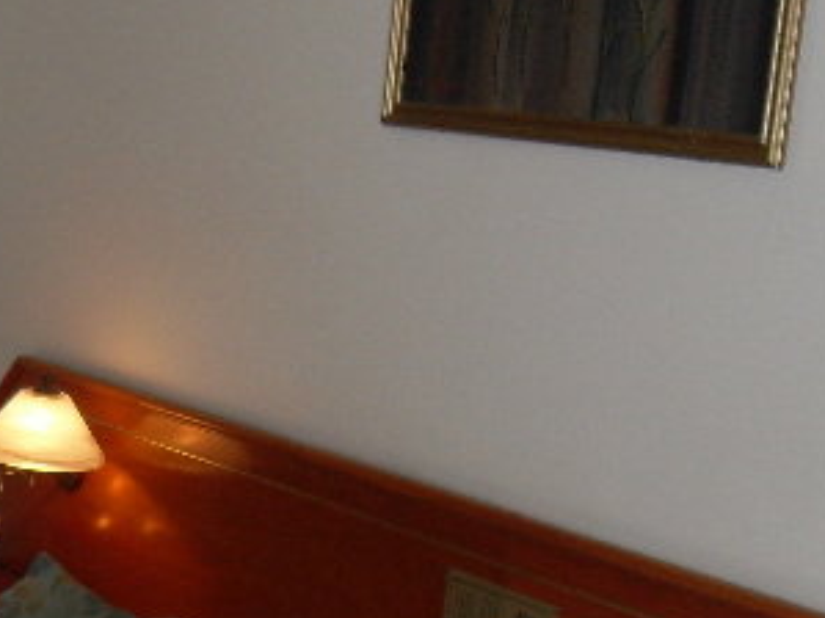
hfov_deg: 19.3
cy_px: 486
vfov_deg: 14.8
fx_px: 2359
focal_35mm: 99
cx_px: 3
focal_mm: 6.3
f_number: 2.8
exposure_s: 1/45
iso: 100
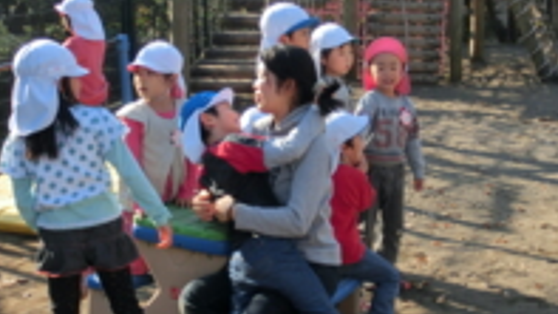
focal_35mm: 73
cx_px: 275
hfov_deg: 29.0
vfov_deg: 16.5
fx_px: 1081
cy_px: 127
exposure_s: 1/320
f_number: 3.7
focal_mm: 5.93
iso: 80
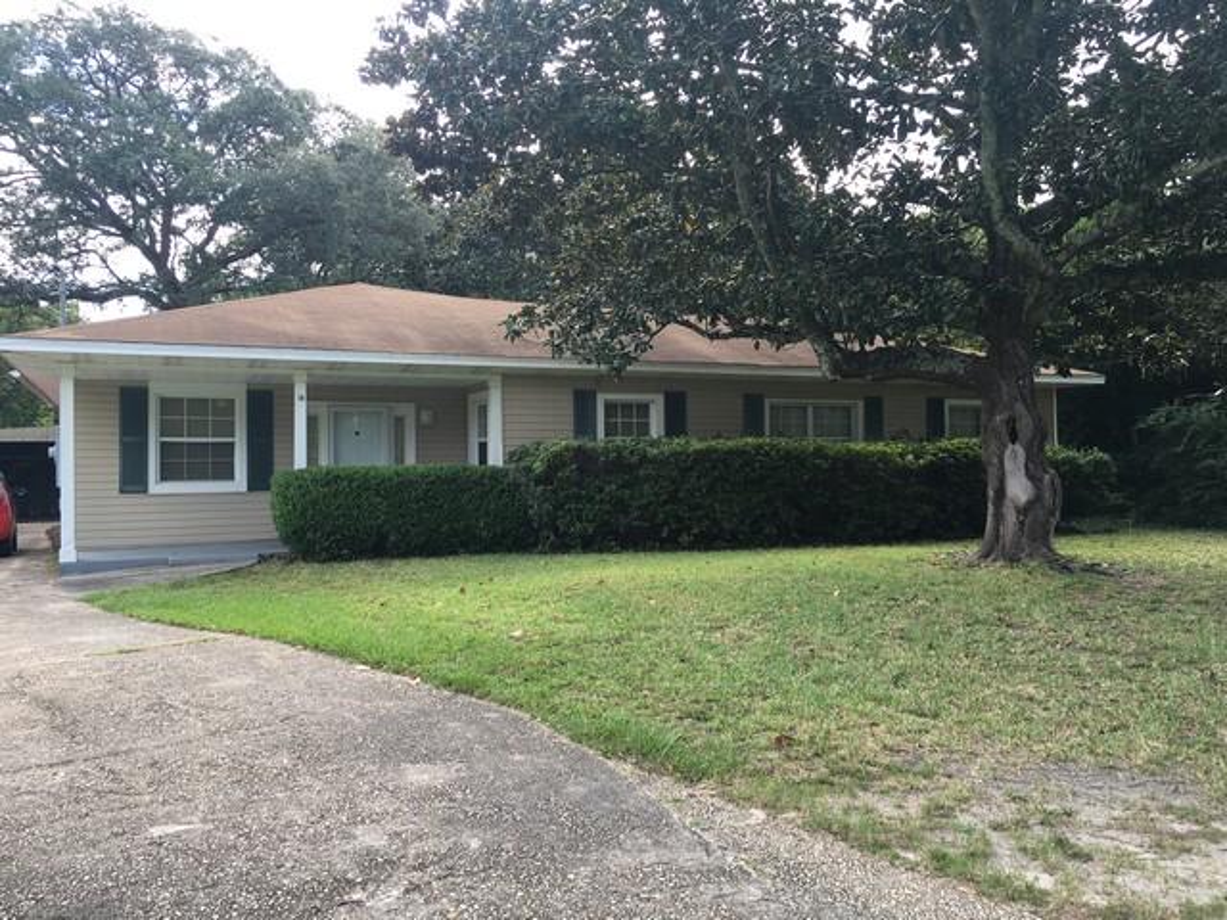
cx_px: 614
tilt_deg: +2.8
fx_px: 1028
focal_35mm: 29
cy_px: 460
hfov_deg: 61.7
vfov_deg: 48.2
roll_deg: +0.3
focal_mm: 4.15
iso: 25
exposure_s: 1/174
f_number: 2.2
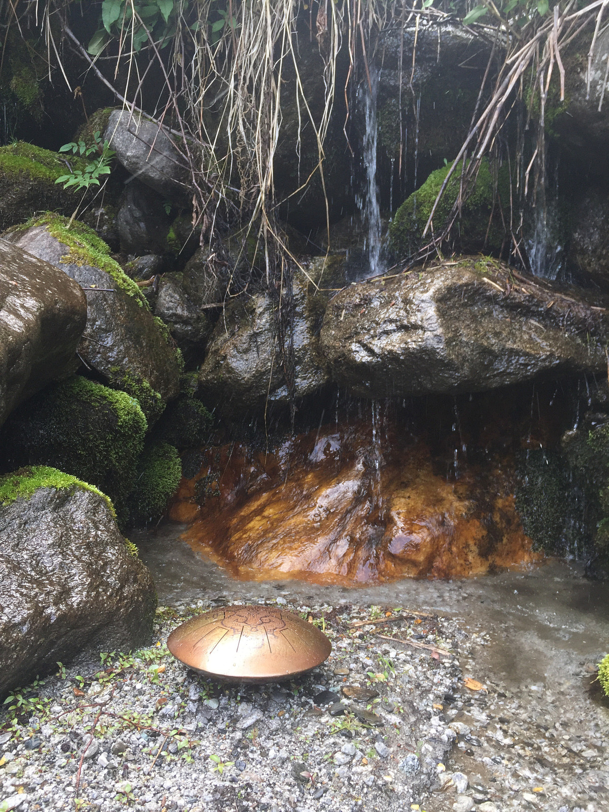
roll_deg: -0.4
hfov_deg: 48.2
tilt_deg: -4.2
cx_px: 304
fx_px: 680
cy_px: 406
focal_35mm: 29
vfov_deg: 61.7
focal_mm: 4.15
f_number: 2.2
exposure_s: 1/100
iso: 40
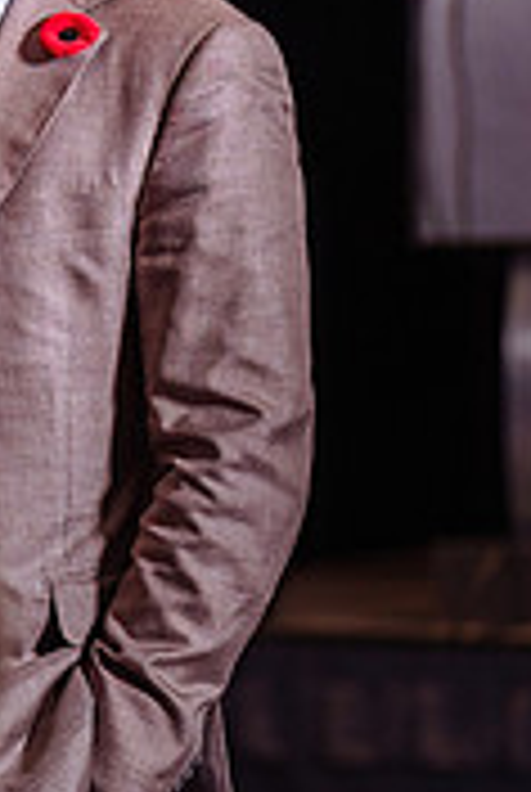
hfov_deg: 4.1
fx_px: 7338
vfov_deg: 6.2
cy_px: 284
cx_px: -621
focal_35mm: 333
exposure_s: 1/160
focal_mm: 92
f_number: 3.2
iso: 800
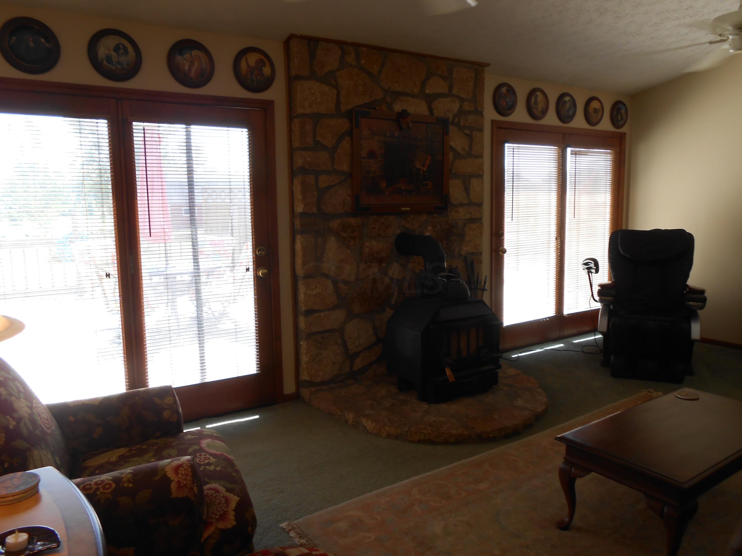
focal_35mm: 26
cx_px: 371
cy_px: 278
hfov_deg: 67.3
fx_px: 557
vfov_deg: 53.1
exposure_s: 1/50
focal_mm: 4.6
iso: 80
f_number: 3.5
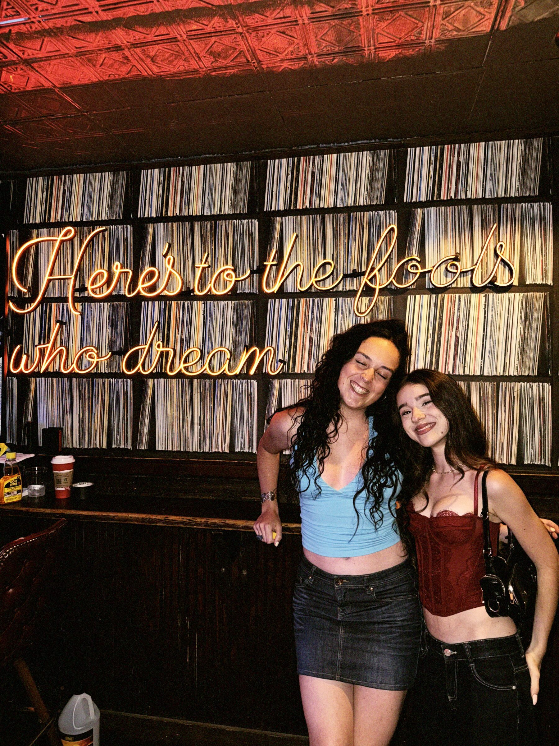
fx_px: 517
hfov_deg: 56.8
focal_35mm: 24
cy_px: 373
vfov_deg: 71.6
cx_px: 280
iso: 200
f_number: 1.78
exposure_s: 1/4
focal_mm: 6.76
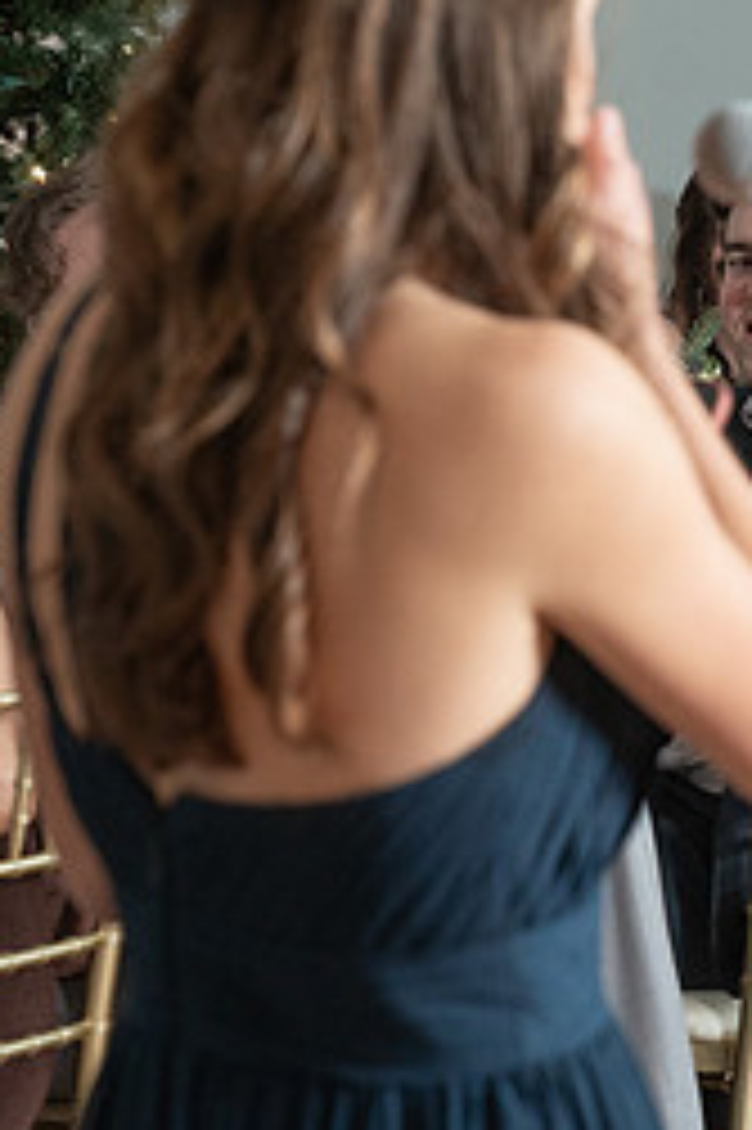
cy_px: 536
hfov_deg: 8.0
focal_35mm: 169
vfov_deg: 12.2
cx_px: 1005
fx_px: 5302
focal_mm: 70
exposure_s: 1/200
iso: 2000
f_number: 5
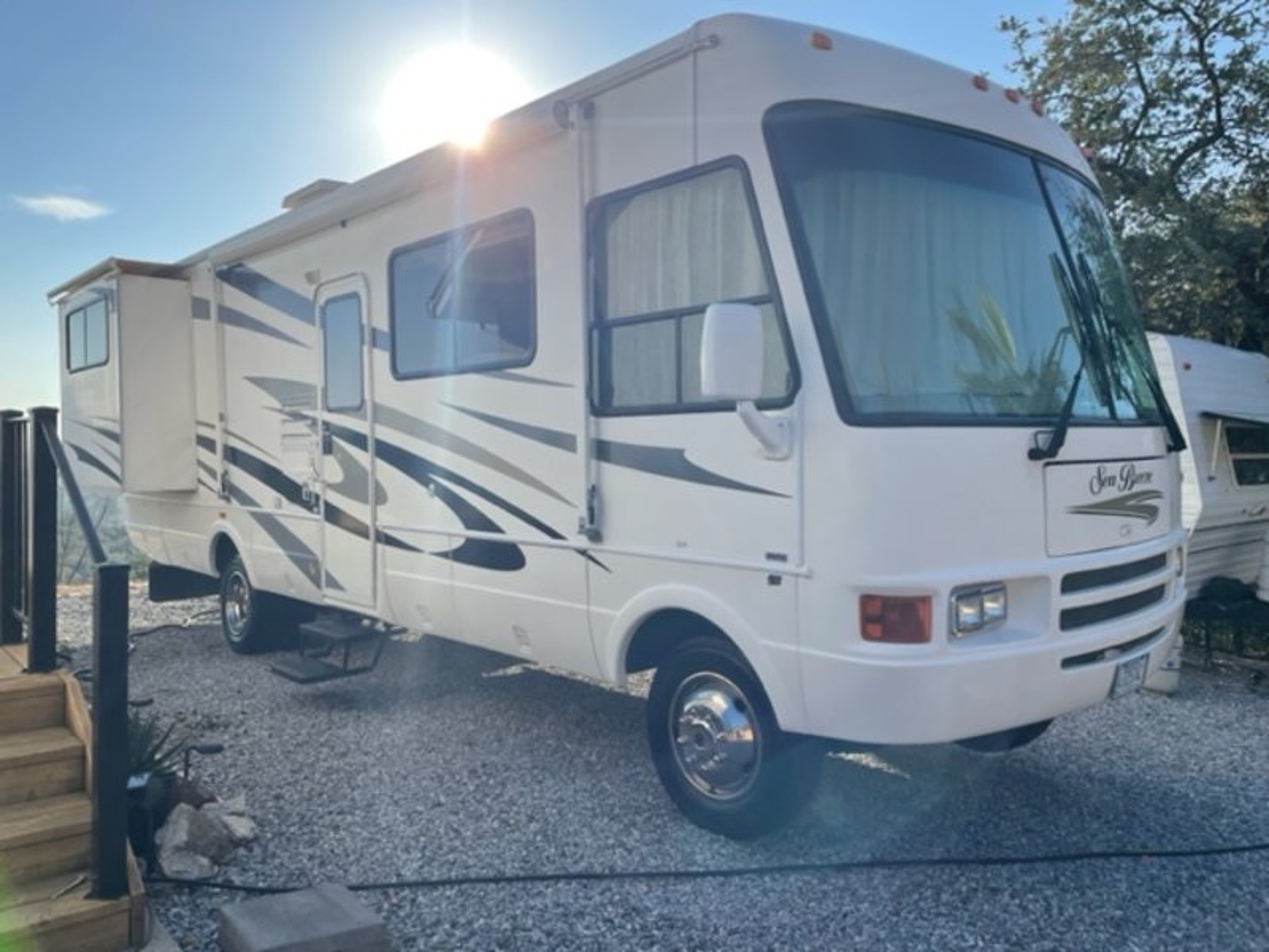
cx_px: 634
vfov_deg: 53.1
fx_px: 953
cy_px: 476
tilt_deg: -1.2
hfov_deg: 67.3
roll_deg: -0.7
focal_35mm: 26
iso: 32
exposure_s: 1/2817
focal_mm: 4.2
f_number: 1.6
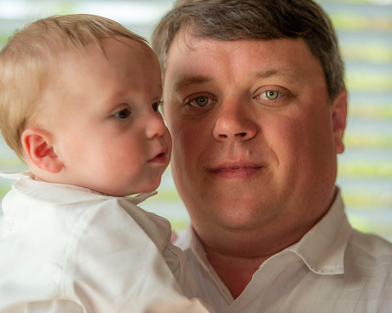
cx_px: 197
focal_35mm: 159
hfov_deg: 12.1
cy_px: 156
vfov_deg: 9.7
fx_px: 1844
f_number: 2.8
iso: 200
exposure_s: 1/80
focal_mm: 140
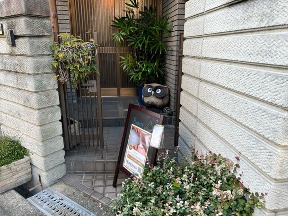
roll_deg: -1.2
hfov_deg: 67.3
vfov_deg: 53.1
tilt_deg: -16.3
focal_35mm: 26
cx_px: 144
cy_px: 108
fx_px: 216
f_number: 1.5
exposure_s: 1/121
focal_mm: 5.7
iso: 32
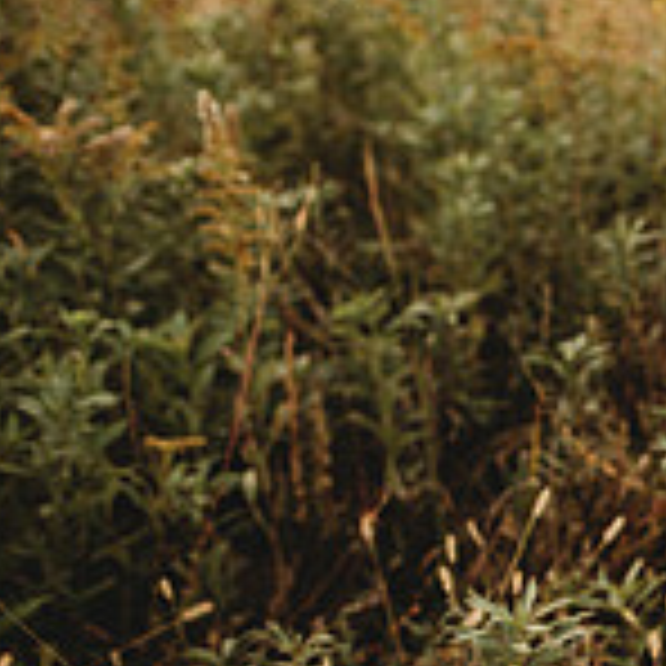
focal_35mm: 80
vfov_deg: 20.2
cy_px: 812
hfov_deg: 19.4
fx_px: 1741
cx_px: 950
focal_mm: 24
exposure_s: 1/800
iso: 320
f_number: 2.8
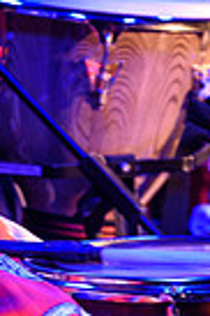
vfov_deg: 3.1
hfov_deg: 2.1
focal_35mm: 658
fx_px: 5772
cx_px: -115
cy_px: -101
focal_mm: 200
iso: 800
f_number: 8
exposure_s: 1/50
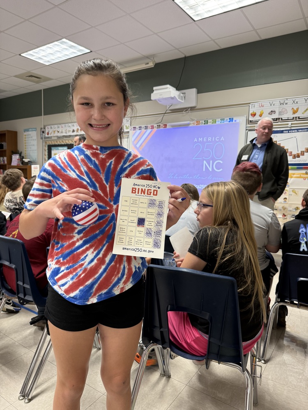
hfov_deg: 56.8
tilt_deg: -3.3
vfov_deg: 71.6
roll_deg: -1.3
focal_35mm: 24
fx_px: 285
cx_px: 154
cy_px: 205
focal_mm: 6.76
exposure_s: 1/60
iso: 200
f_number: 1.78
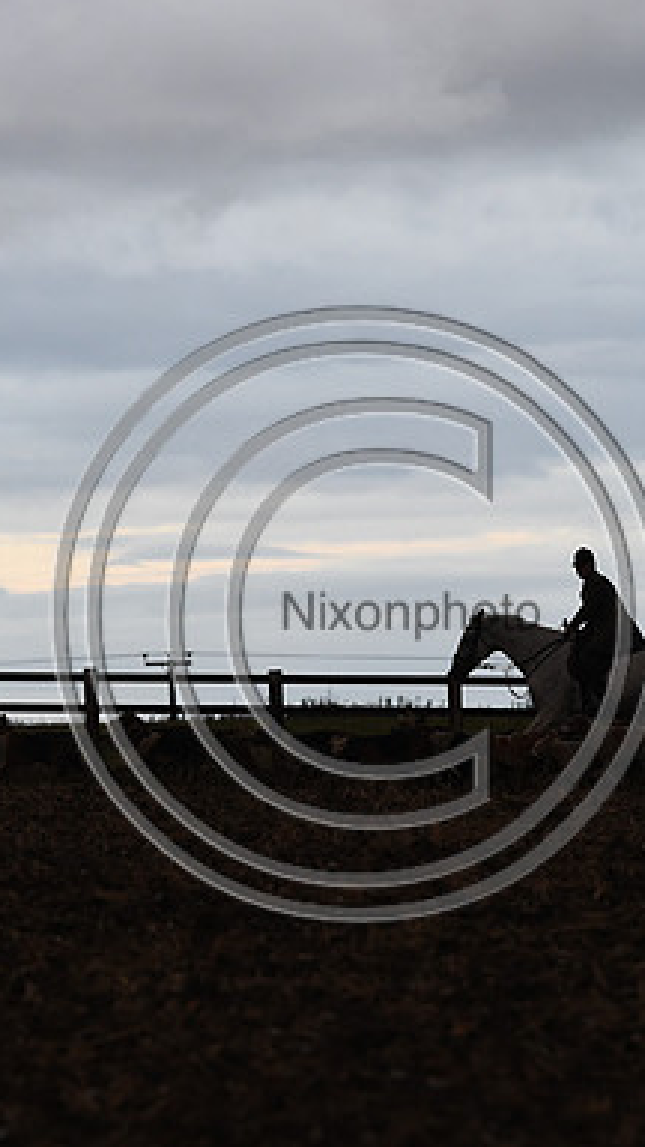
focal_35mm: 285
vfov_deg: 7.6
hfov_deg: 4.3
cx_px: 325
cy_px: 574
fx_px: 8665
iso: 3200
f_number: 5.6
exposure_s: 1/640
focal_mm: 180
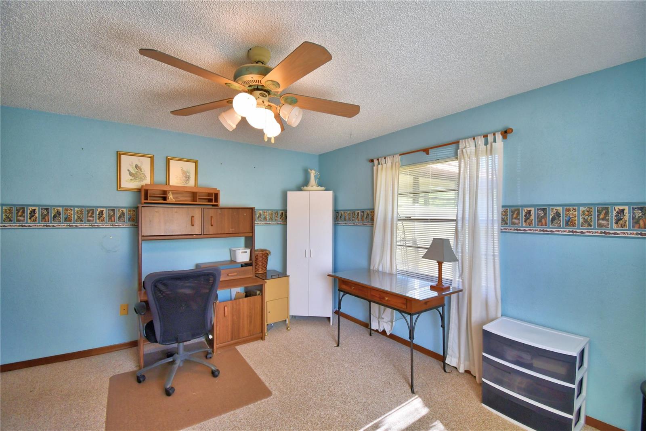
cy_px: 216
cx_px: 323
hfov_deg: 100.4
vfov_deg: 77.3
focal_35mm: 15
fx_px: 269
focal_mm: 10
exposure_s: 1/100
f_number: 4.5
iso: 400
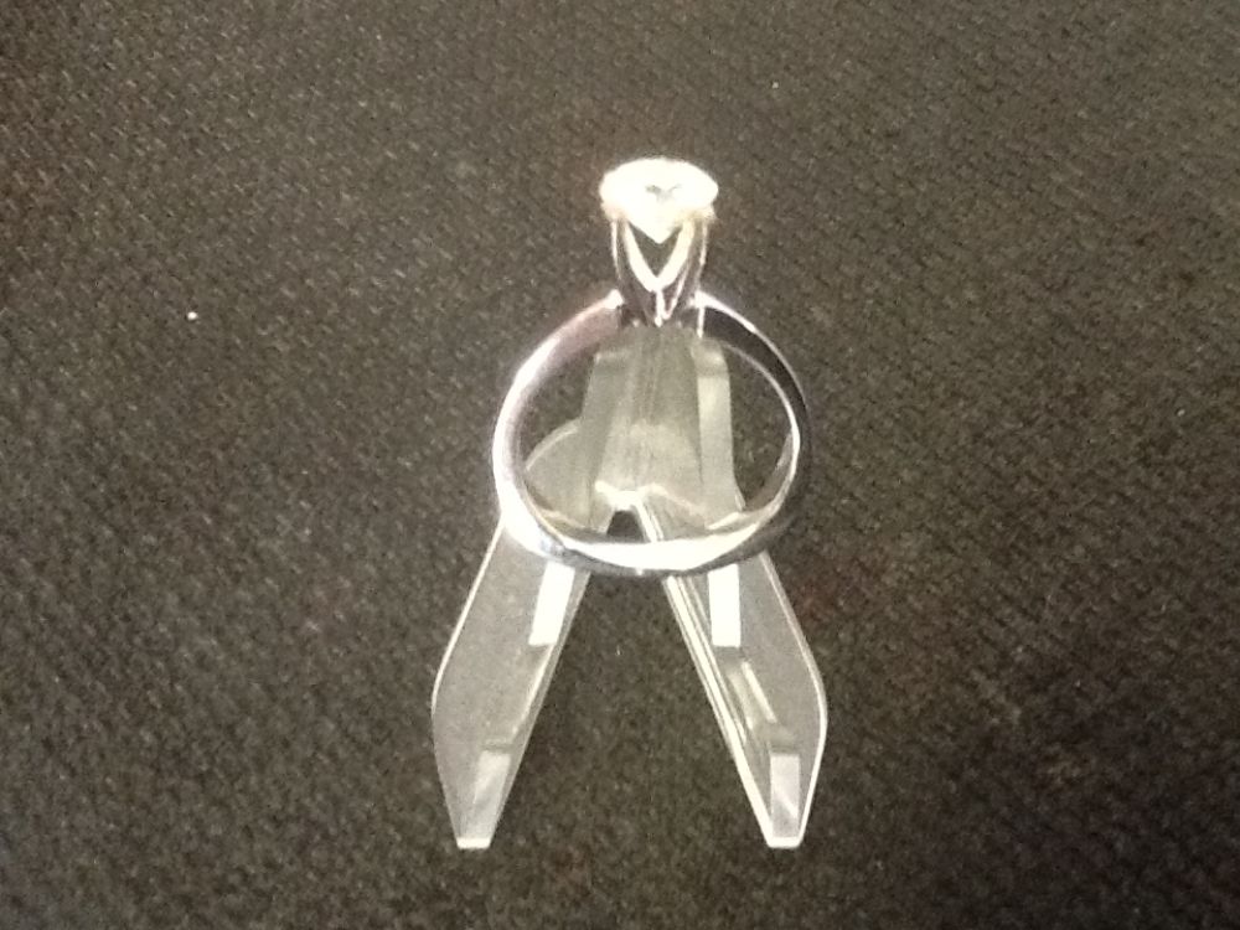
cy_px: 465
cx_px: 620
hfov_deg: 42.9
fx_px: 1576
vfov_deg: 32.9
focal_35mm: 44
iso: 320
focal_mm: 2.03
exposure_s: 1/30
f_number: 2.4
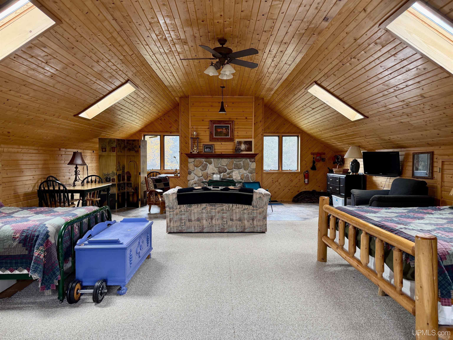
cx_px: 226
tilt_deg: -1.6
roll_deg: -0.1
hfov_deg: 71.6
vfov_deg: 56.8
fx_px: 314
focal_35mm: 24
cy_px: 170
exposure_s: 1/121
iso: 200
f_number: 1.78
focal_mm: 6.76
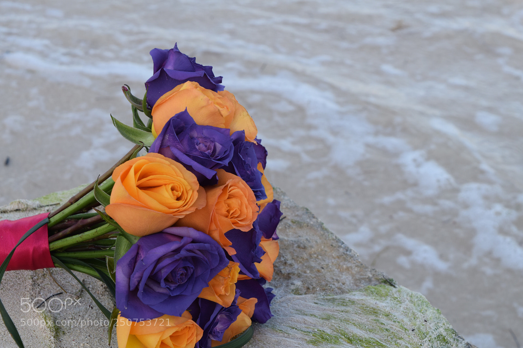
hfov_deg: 24.6
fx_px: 1198
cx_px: 262
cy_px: 174
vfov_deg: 16.5
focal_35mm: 82
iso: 320
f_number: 8
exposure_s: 1/250
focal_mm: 55
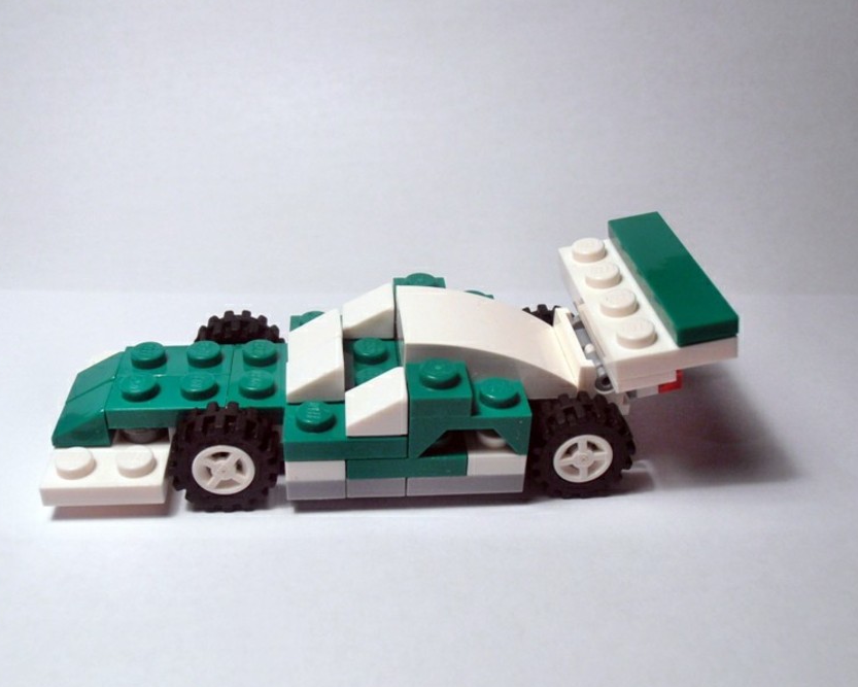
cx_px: 401
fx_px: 991
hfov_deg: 46.8
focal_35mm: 39
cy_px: 346
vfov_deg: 38.2
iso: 80
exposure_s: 1/80
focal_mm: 6.61
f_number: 3.9
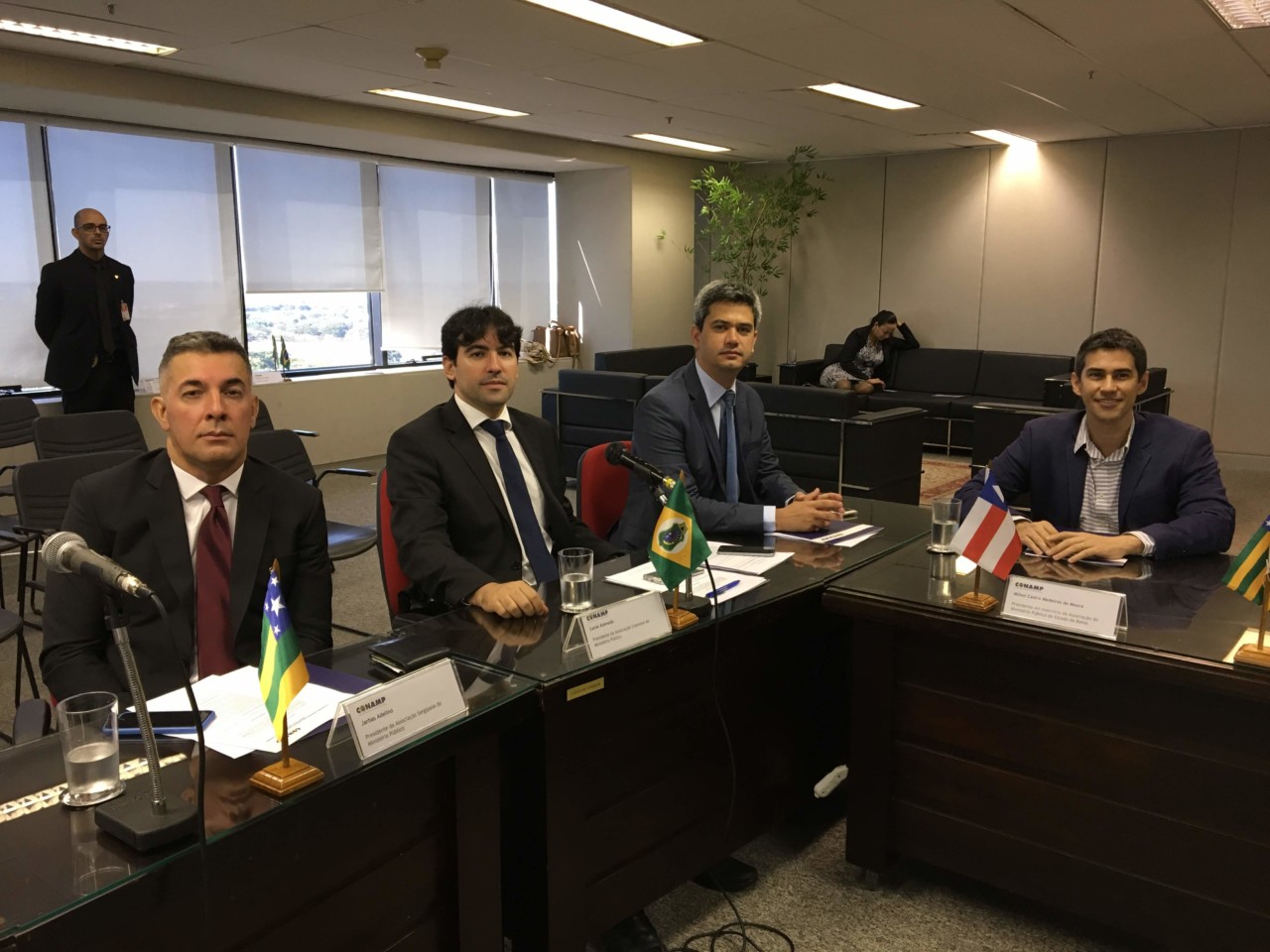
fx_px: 1064
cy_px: 476
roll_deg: +0.5
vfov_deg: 48.2
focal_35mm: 29
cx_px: 635
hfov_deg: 61.7
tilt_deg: -10.7
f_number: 2.2
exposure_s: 1/30
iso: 80
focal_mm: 4.15
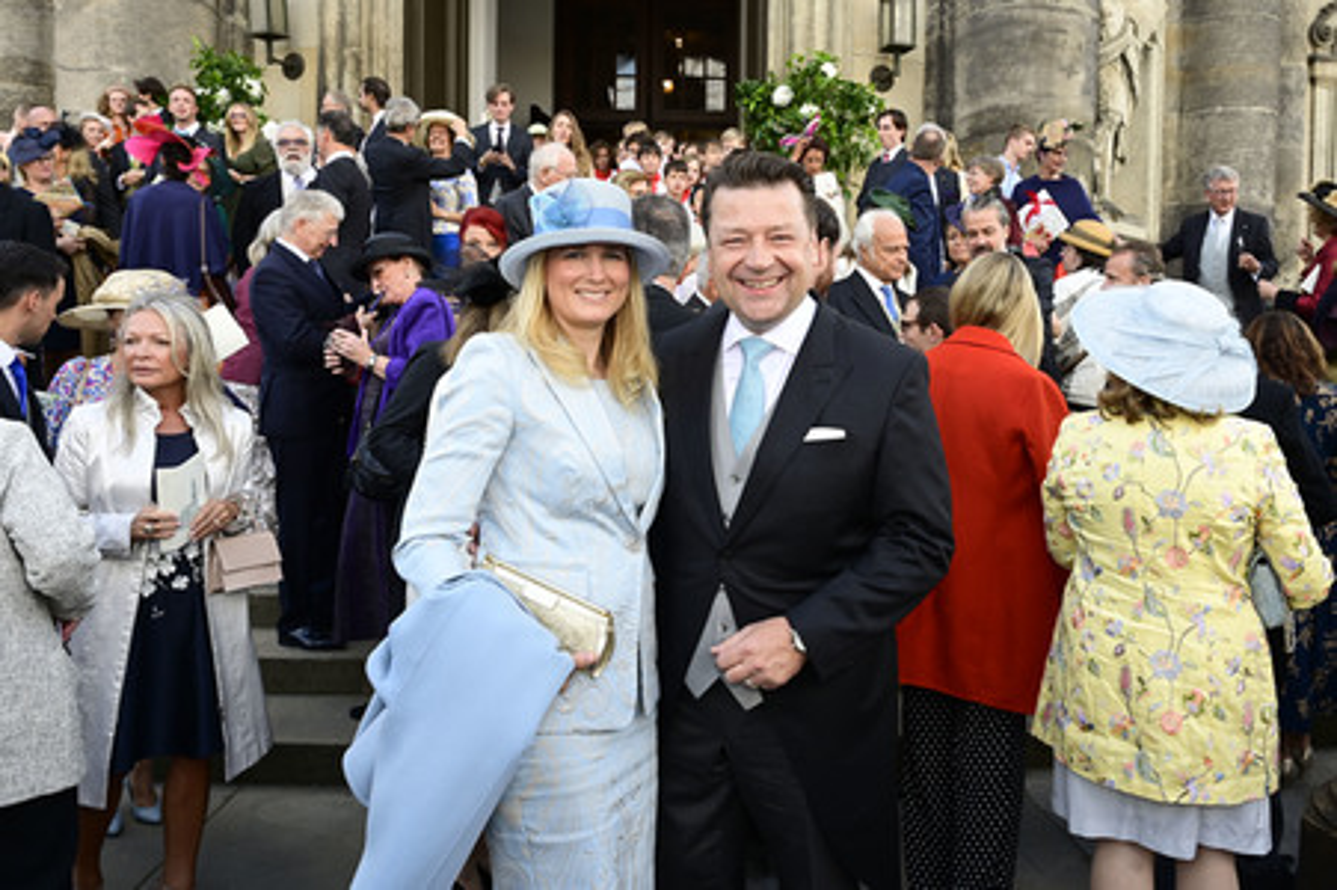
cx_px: 668
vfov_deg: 50.3
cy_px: 445
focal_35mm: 26
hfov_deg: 70.5
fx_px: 946
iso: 500
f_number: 7.1
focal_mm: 25.5
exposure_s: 1/200
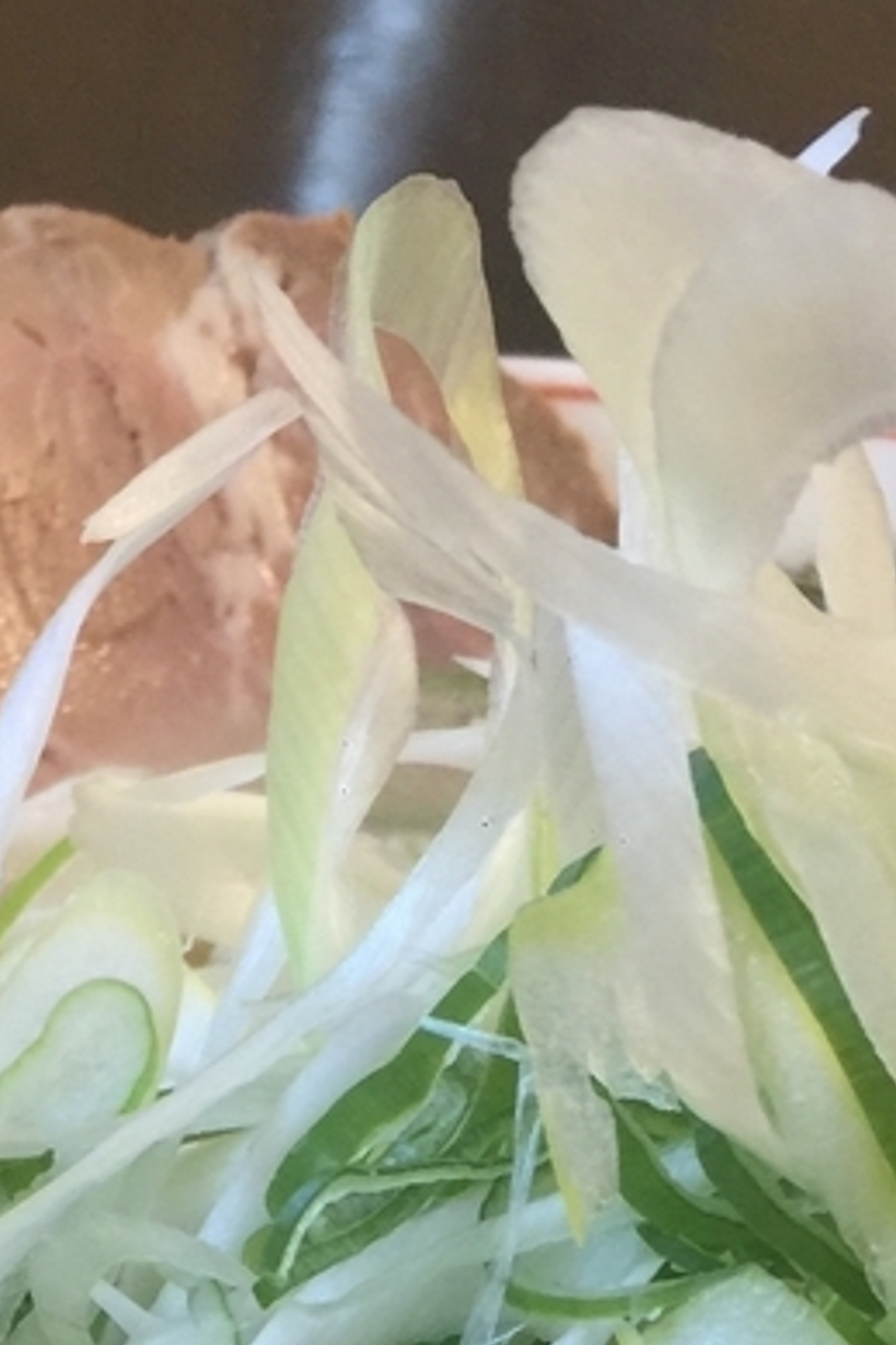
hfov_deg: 14.6
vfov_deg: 19.7
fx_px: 3475
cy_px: 1871
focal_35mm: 93
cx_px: 239
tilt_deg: -49.3
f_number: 2.2
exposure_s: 1/15
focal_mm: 4.15
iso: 64
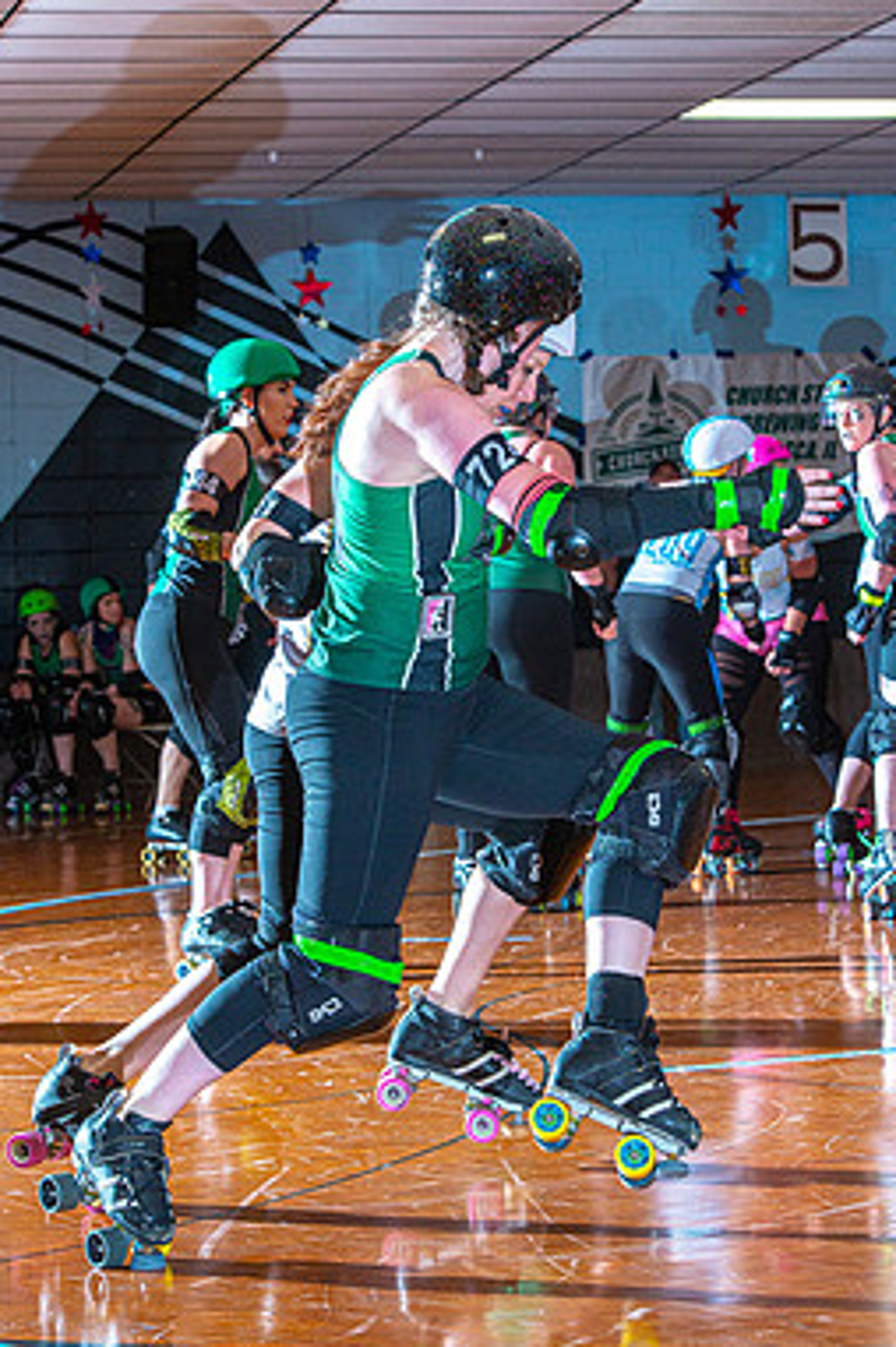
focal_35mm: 112
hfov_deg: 12.2
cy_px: 656
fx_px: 4189
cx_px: 462
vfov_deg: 18.3
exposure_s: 1/160
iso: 640
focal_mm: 95
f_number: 9
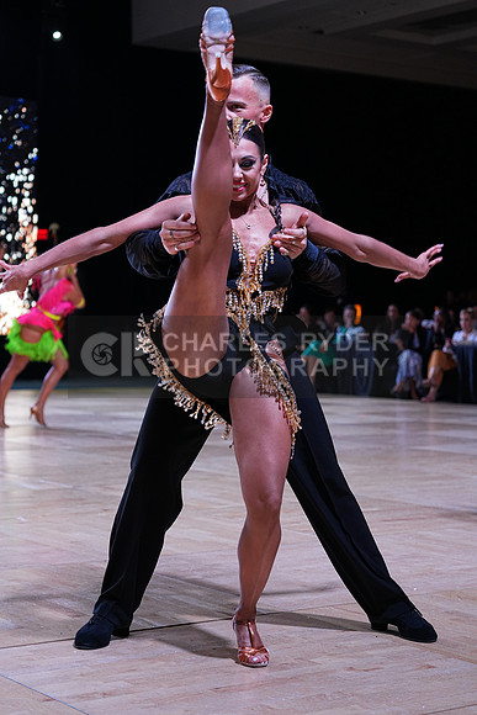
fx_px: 1390
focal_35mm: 70
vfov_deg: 28.8
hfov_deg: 19.5
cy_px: 358
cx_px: 238
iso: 1000
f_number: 4
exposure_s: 1/400
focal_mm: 70
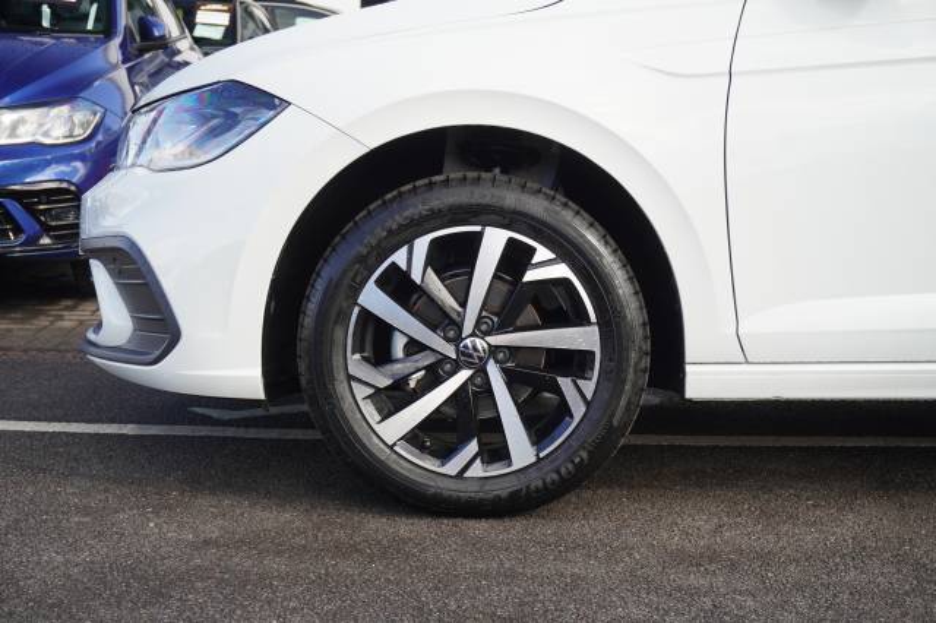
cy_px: 312
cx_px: 468
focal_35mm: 52
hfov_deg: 37.9
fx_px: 1364
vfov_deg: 25.7
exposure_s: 1/60
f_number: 5.6
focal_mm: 35
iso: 100
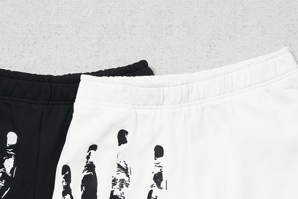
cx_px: 127
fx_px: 662
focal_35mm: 80
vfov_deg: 16.7
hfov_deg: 25.3
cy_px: 195
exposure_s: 1/100
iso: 1600
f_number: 10
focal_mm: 35
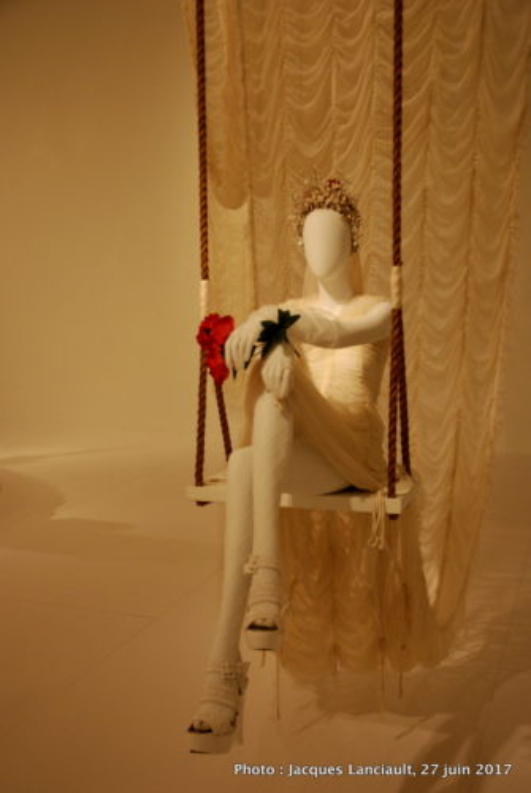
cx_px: 266
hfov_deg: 35.6
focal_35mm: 38
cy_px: 396
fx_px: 827
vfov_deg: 51.2
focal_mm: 25
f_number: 3.8
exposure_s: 1/30
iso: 800
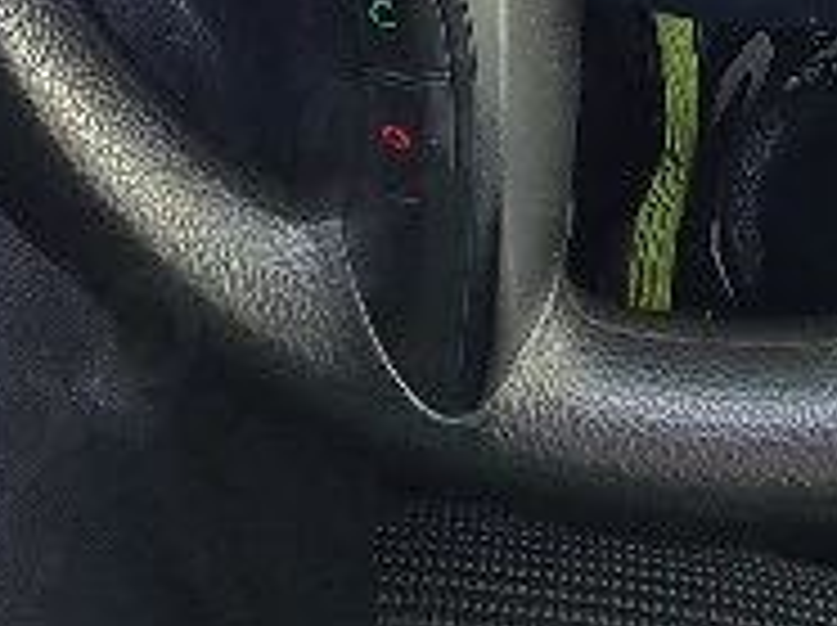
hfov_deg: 27.5
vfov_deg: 13.9
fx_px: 1690
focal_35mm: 70
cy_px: -923
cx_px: 603
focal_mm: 2.2
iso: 80
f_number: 2.2
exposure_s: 1/100
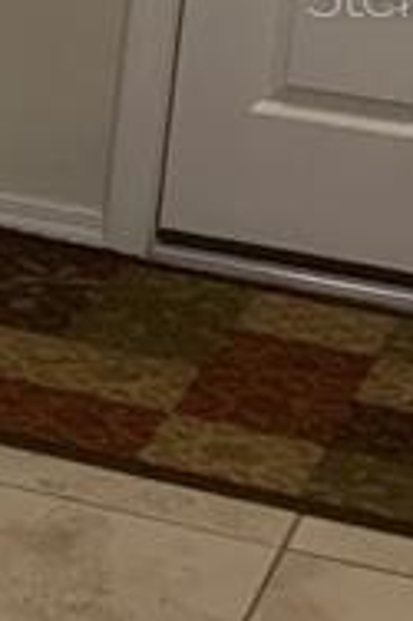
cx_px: -869
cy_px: -10
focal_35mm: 173
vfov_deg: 11.8
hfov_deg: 7.0
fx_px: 2982
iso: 250
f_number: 1.8
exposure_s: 1/60
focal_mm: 4.25
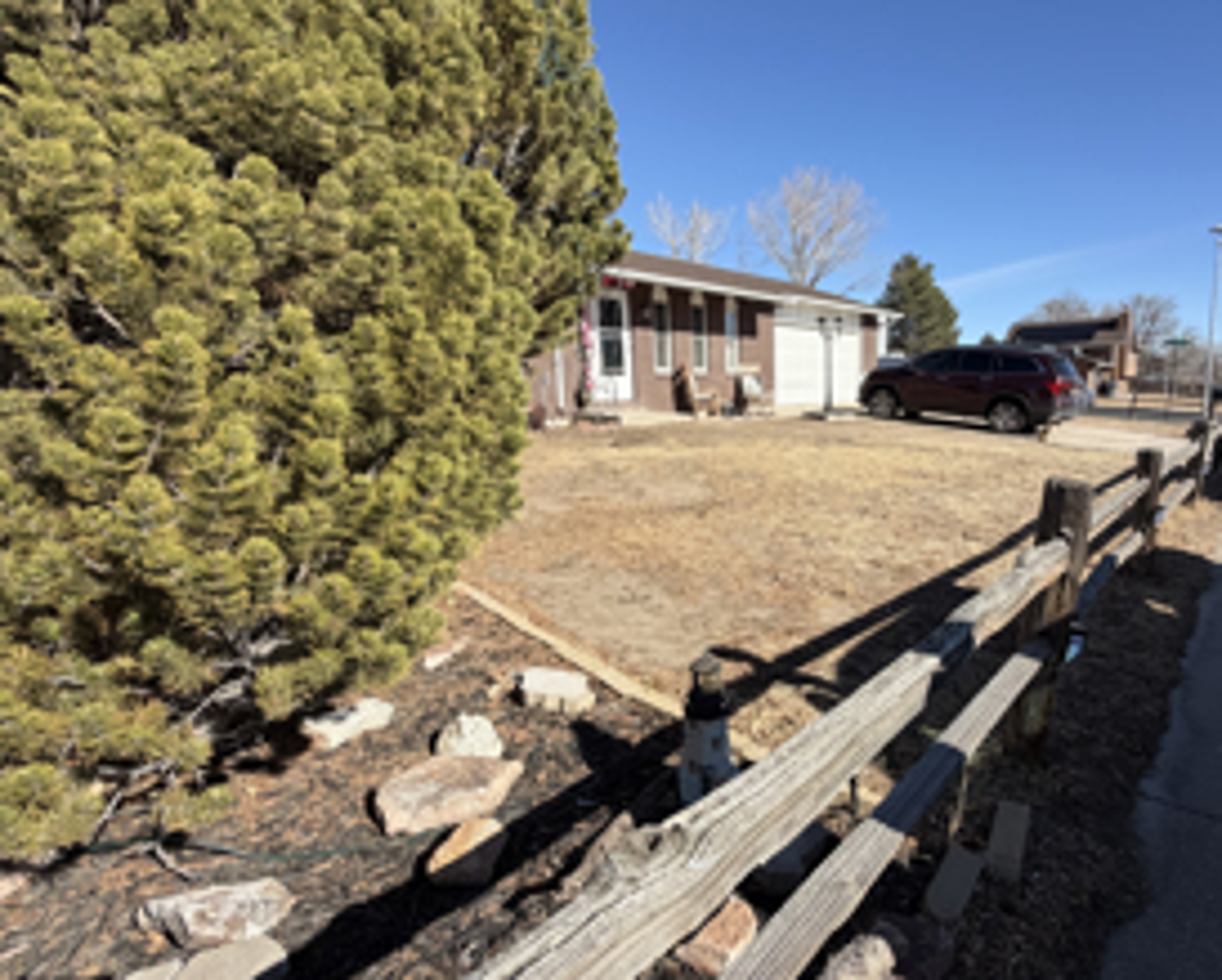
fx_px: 724
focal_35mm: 20
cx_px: 743
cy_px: 519
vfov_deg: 68.1
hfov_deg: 79.2
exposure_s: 1/770
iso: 32
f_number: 2.2
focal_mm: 2.22
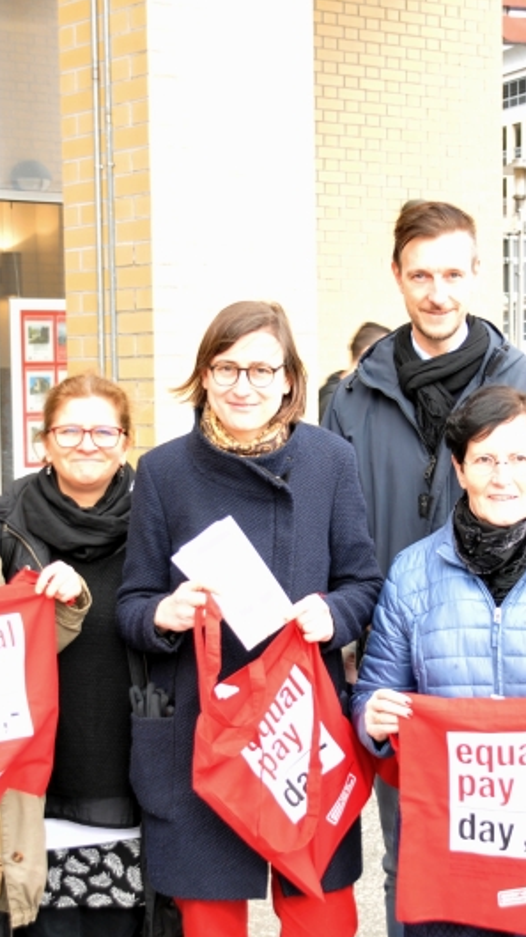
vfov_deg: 27.9
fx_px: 1887
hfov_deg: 15.9
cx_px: 321
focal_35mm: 76
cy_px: 468
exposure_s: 1/40
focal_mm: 32
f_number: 4.2
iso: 200
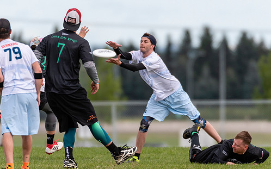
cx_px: 132
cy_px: 79
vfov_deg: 1.3
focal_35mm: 985
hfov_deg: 2.1
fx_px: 7273
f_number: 4
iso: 220
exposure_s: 1/1000
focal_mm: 400
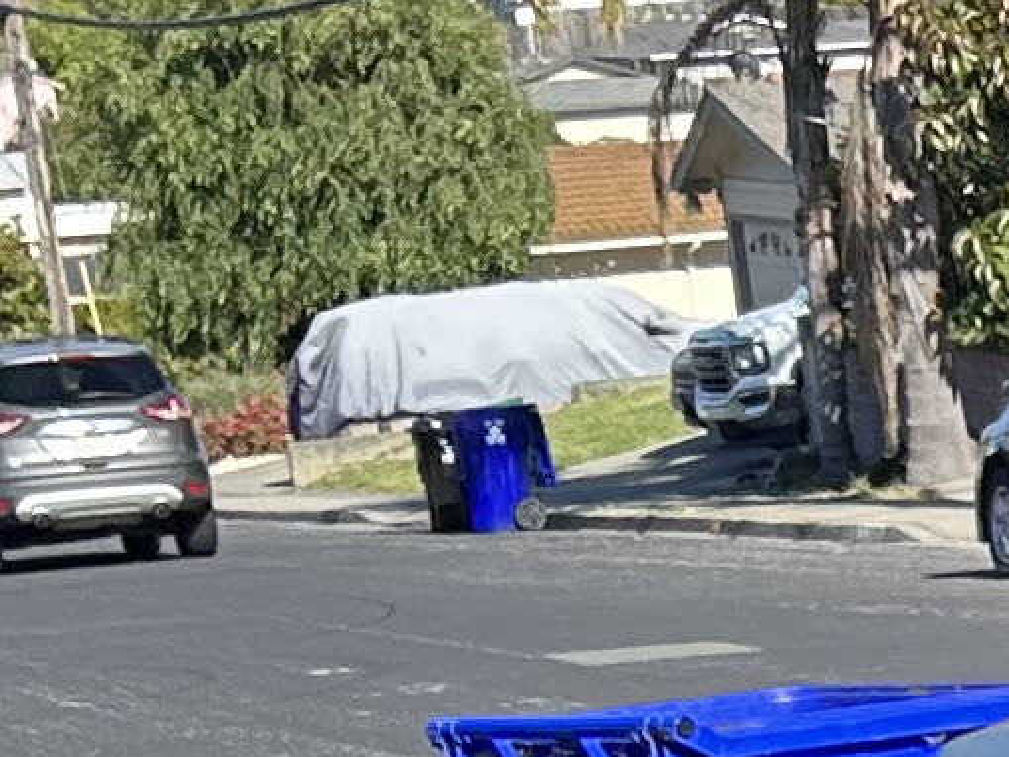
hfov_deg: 9.0
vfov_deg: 6.9
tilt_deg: -19.4
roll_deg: -0.5
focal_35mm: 206
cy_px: 1599
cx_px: 2062
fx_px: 6006
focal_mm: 5.7
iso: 50
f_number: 1.5
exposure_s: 1/1724
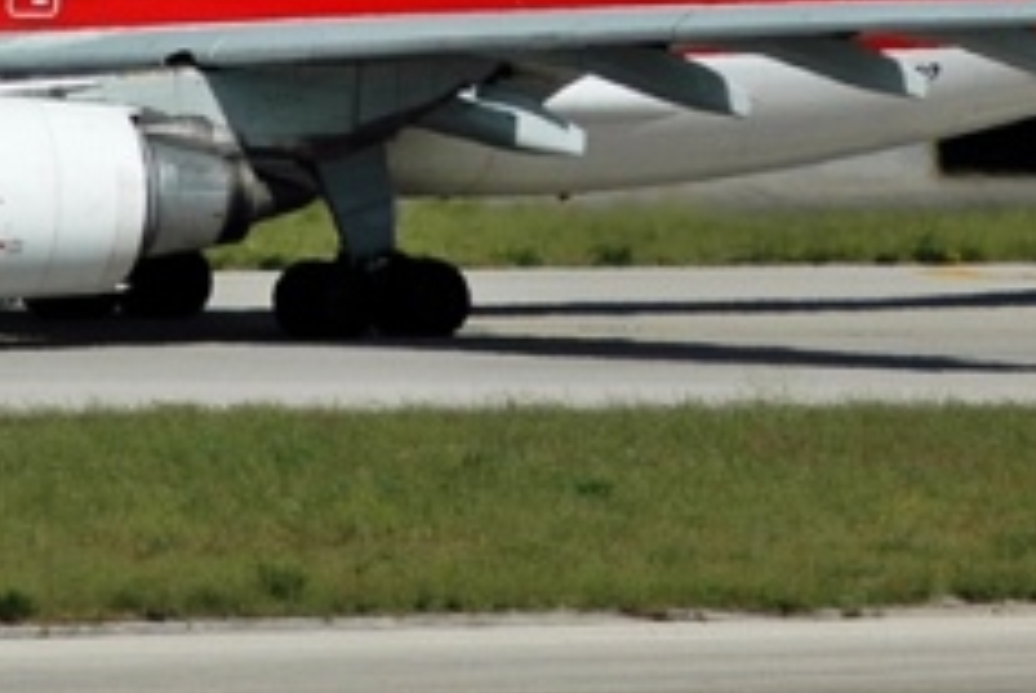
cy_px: -195
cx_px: 338
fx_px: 28151
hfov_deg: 2.1
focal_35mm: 977
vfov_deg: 1.4
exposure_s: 1/1000
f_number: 8
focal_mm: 190
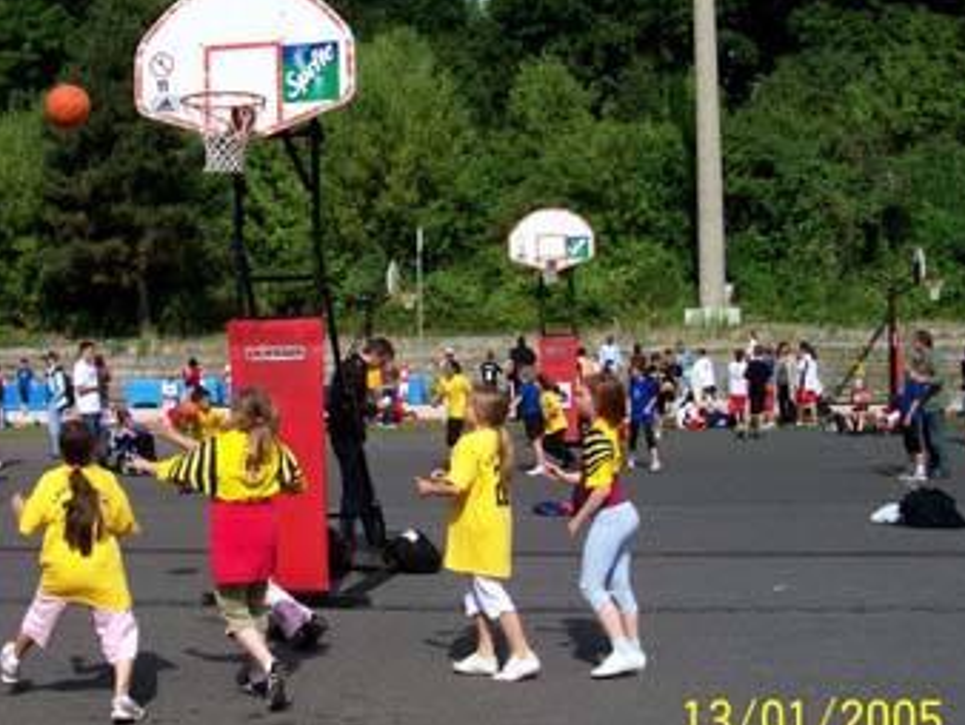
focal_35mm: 56
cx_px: 365
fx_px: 1562
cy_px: 365
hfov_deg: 34.2
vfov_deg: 26.1
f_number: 5.6
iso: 80
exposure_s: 1/567
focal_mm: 7
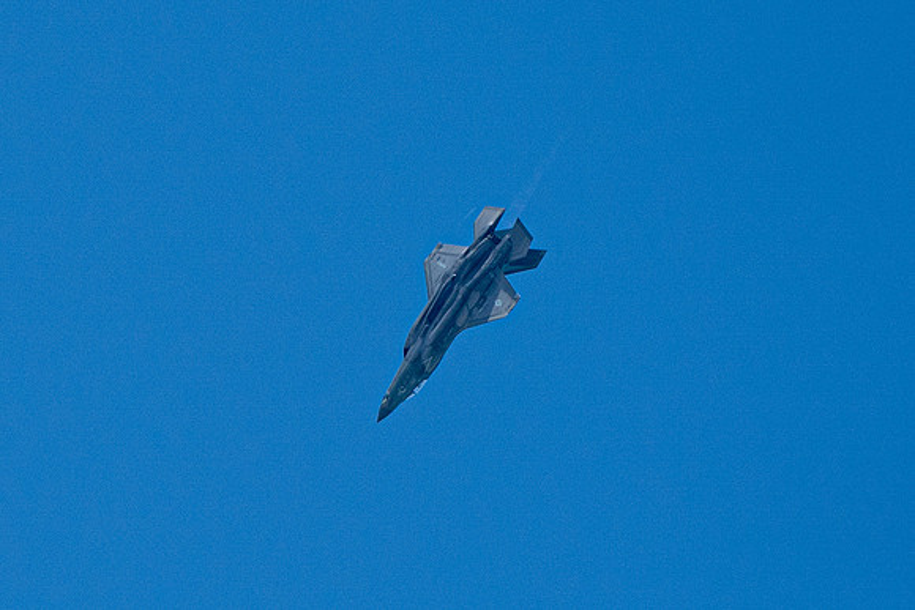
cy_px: 544
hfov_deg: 1.8
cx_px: -39
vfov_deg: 1.2
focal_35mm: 1130
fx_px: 28723
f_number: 10
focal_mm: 400
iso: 640
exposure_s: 1/1250
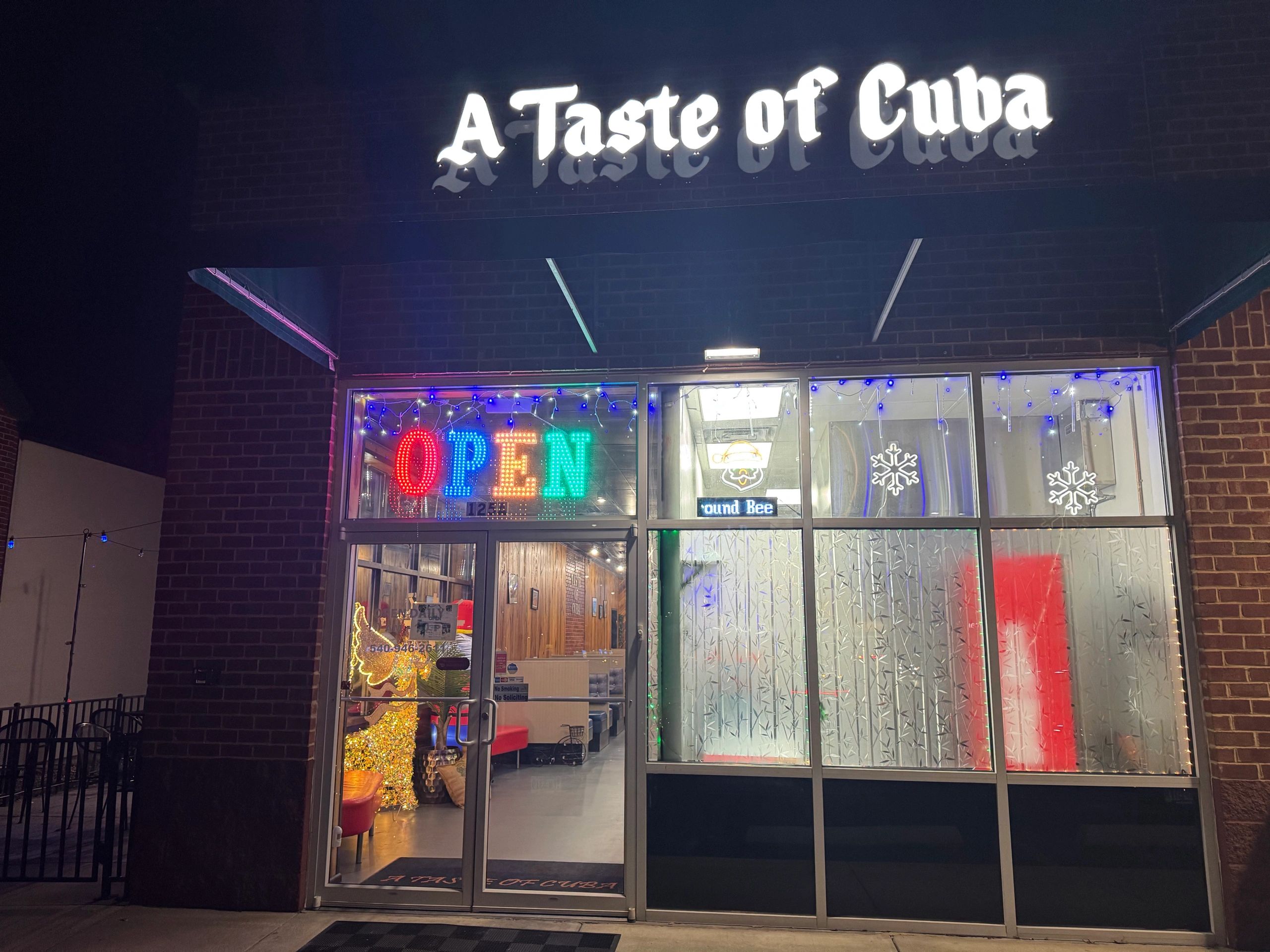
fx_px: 881
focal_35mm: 24
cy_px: 476
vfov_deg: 56.8
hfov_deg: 71.6
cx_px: 635
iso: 320
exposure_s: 1/60
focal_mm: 6.76
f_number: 1.78
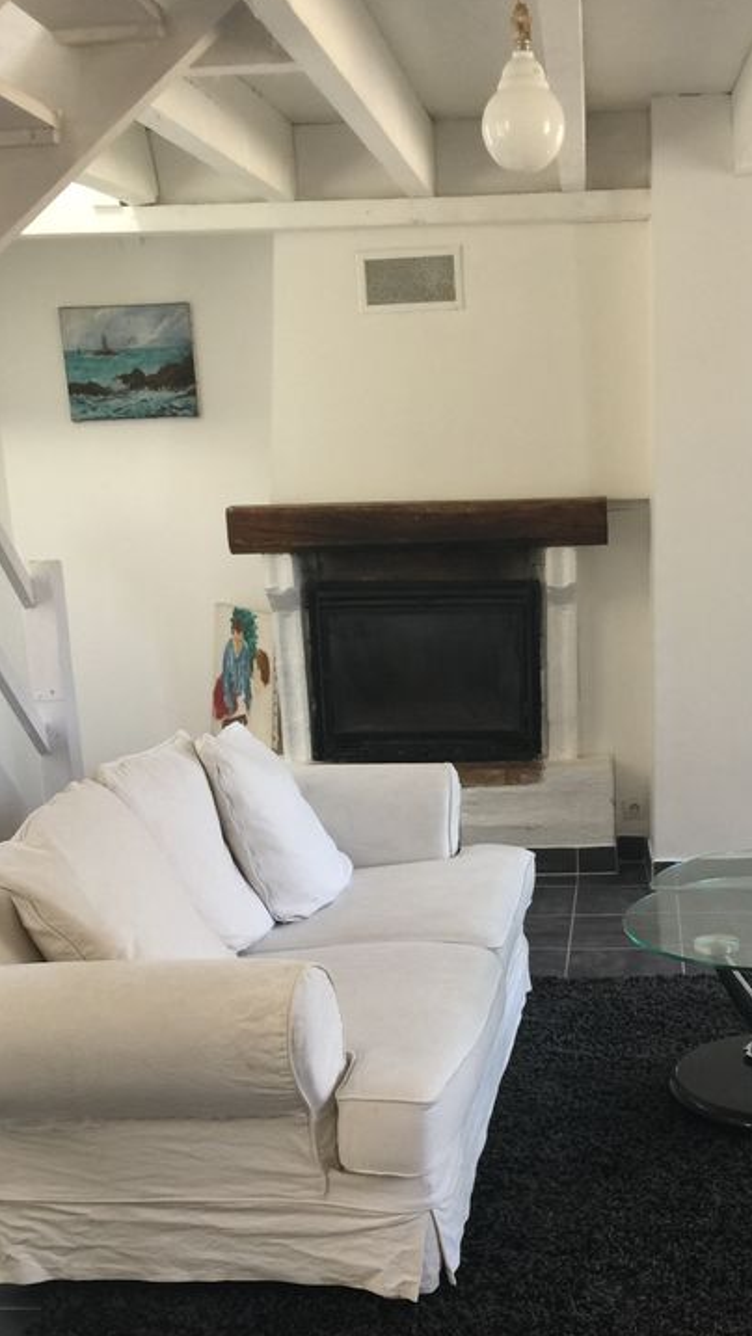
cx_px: 516
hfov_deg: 26.9
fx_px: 1559
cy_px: 888
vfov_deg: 45.7
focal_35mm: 44
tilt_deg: -15.1
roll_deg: +0.9
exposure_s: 1/17
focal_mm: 4.15
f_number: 2.2
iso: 40
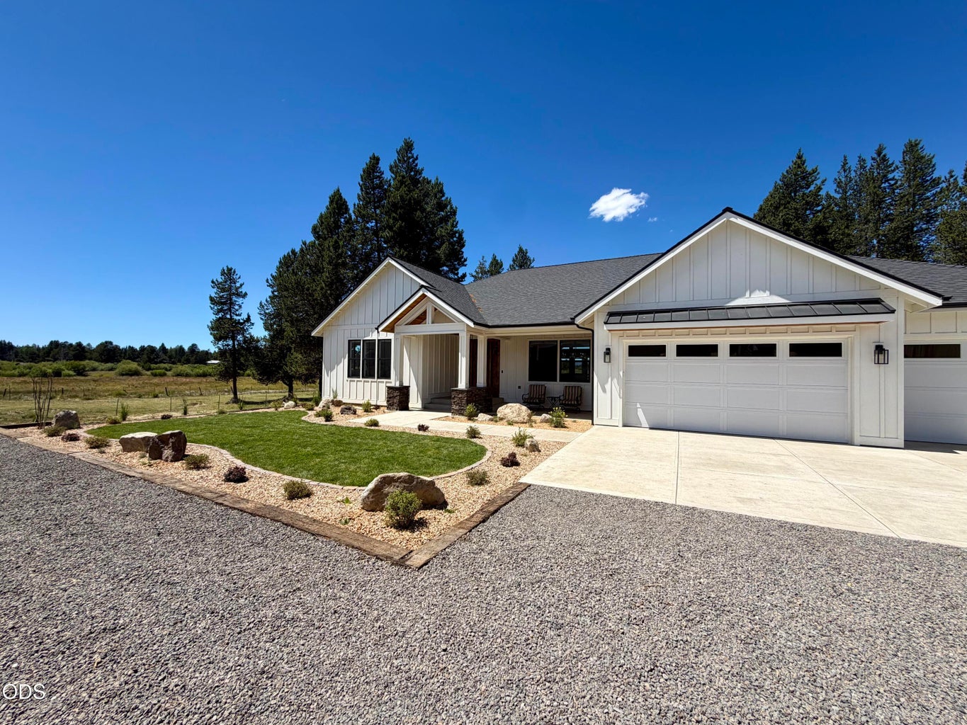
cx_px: 484
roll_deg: +0.0
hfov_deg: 102.1
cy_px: 362
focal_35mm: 14
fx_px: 391
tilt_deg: +1.4
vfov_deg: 85.7
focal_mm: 2.22
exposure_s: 1/942
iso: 20
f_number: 2.2
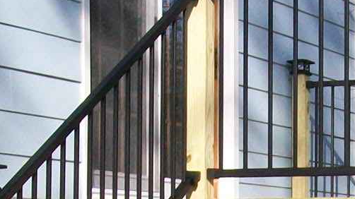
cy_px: 335
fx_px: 1506
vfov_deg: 7.4
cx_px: 248
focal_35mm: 160
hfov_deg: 13.4
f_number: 4.8
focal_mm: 6
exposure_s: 1/400
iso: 64
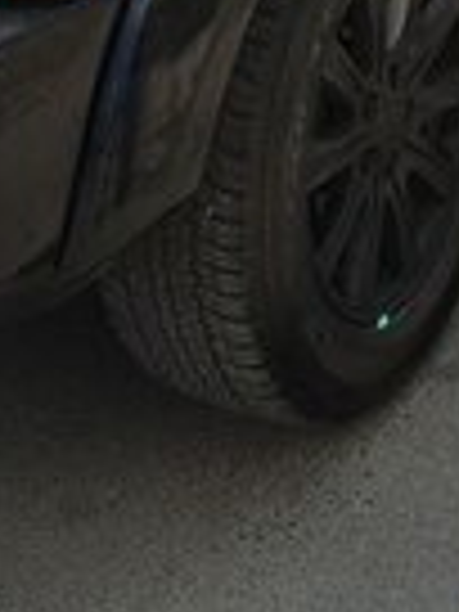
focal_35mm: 106
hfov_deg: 14.0
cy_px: -171
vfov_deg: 17.5
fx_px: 1874
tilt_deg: -18.1
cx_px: 279
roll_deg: +2.8
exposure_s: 1/1099
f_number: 2.2
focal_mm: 4.15
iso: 25
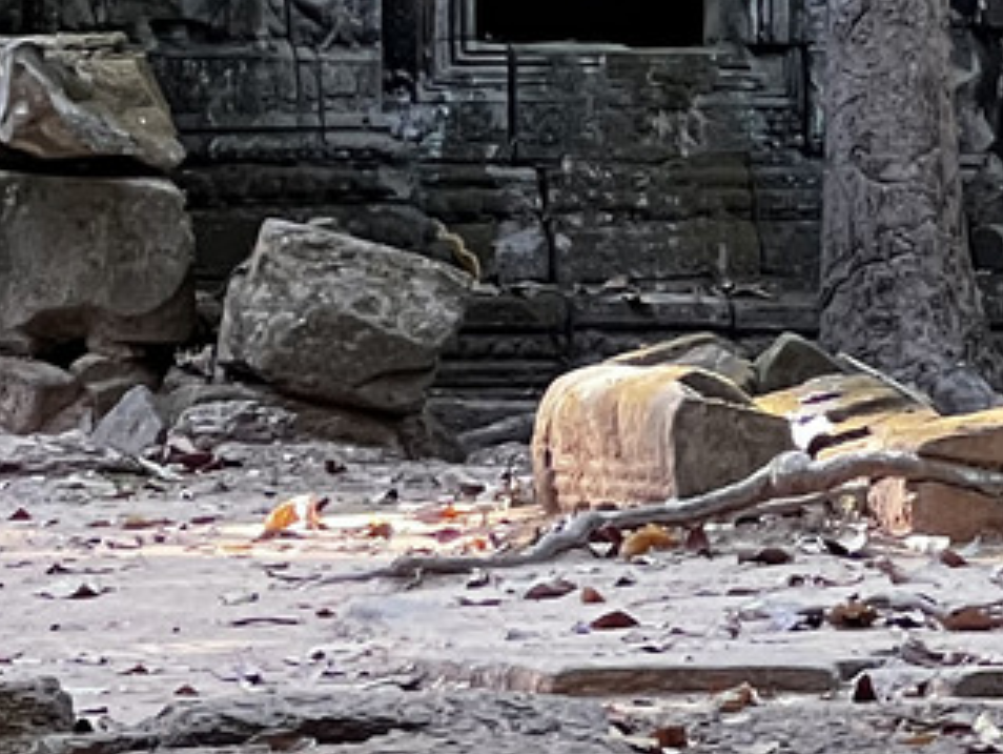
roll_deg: +0.6
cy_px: -120
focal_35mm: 387
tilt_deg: +1.5
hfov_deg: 5.1
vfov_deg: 3.8
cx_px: -520
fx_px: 11222
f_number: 2.8
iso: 250
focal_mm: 9
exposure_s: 1/97
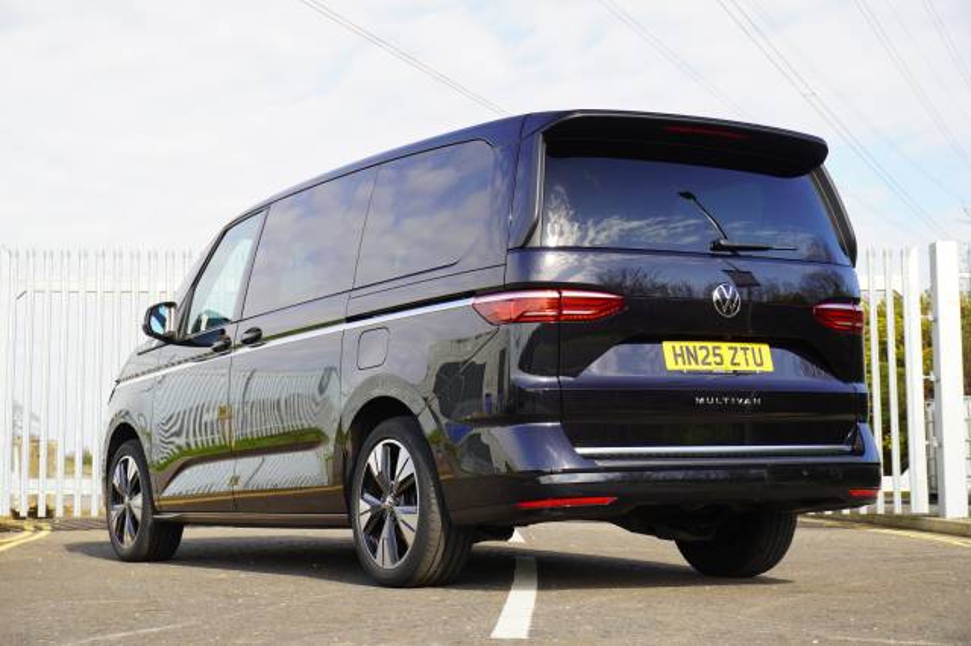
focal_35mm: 62
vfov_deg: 22.1
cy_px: 323
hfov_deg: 32.6
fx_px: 1658
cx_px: 486
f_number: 5.6
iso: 100
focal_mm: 41
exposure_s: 1/90
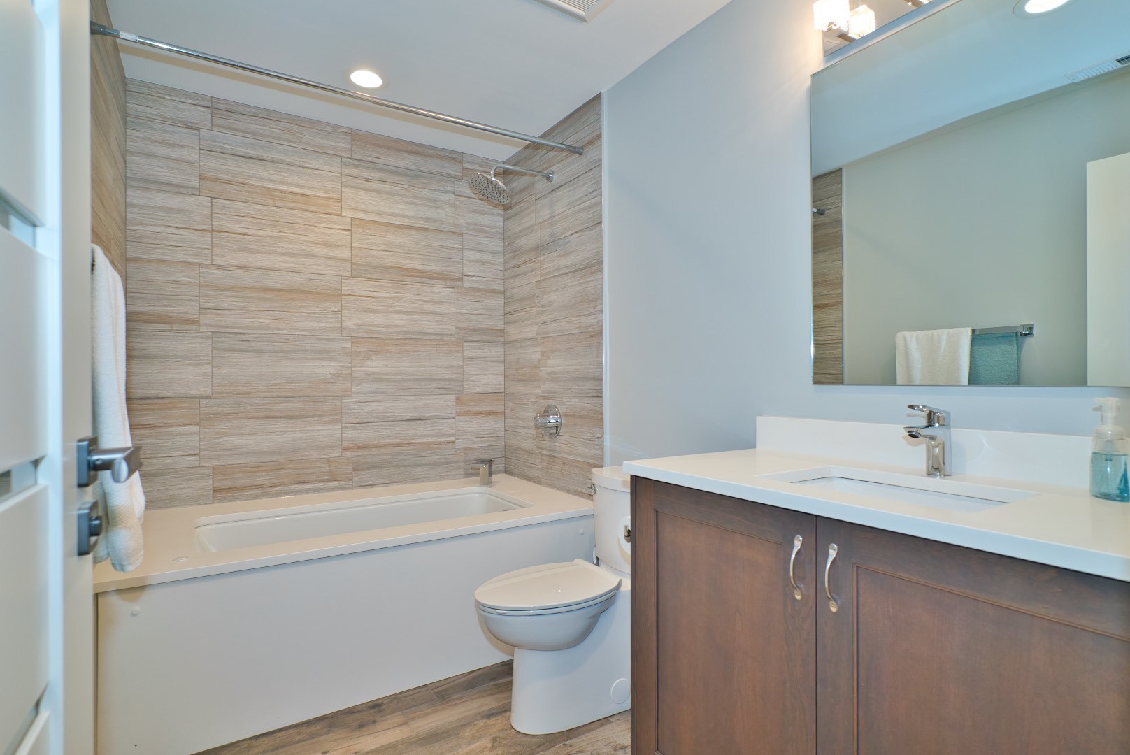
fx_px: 565
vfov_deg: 67.5
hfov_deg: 90.0
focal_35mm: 18
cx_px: 565
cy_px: 378
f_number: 7.1
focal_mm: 18
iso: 400
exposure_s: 1/50
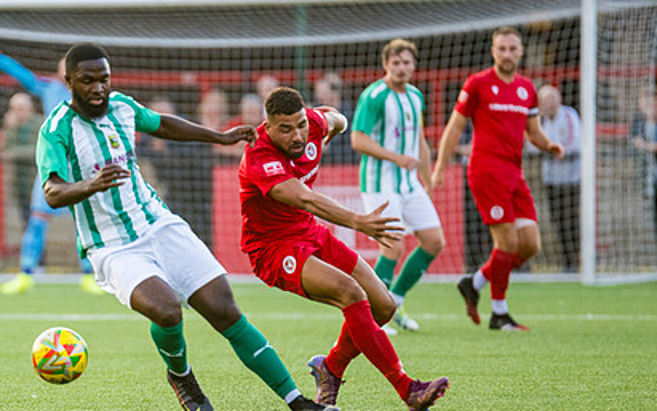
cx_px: 97
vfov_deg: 2.3
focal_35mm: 568
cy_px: 205
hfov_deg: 3.7
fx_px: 10172
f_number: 2.8
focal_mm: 300
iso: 1250
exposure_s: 1/1000
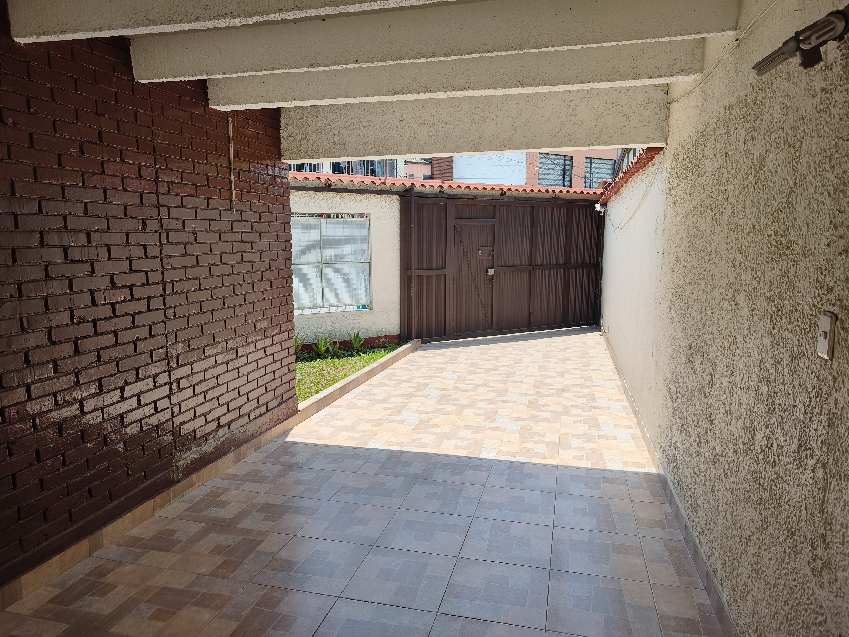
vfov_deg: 58.9
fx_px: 564
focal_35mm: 23
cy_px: 318
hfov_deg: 73.9
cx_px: 424
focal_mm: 6.06
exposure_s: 1/572
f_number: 1.7
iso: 50
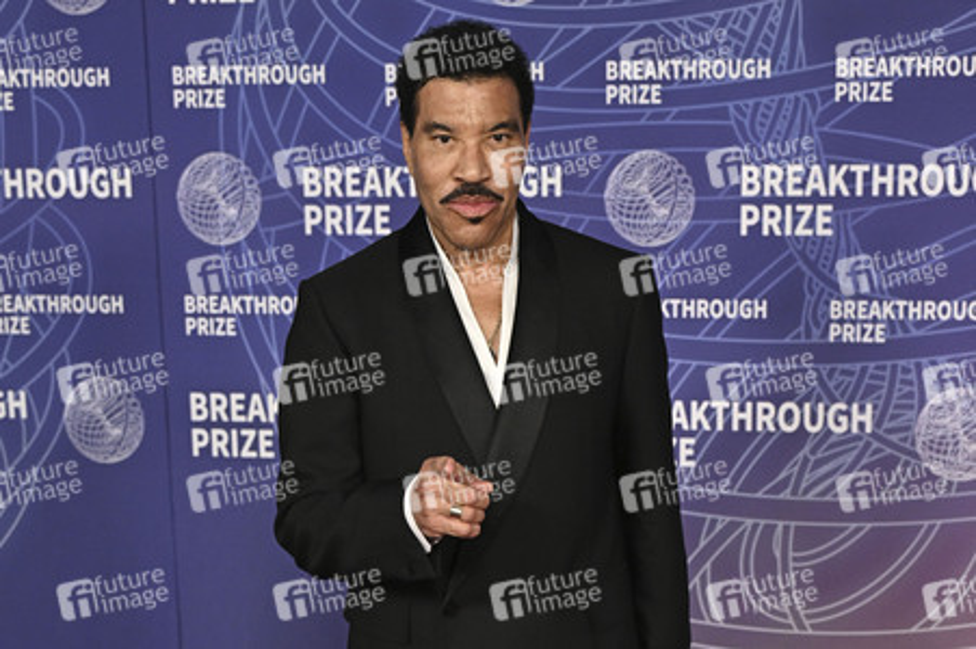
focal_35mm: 50
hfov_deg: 39.6
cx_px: 488
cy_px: 324
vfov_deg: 27.0
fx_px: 1355
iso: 2000
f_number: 4
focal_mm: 50
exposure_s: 1/320
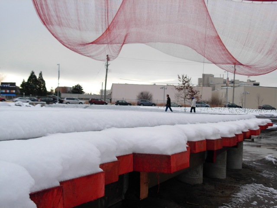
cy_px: 104
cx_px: 138
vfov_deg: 21.0
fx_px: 560
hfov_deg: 27.8
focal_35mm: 70
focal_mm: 11.5
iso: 79
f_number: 3.5
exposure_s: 1/342
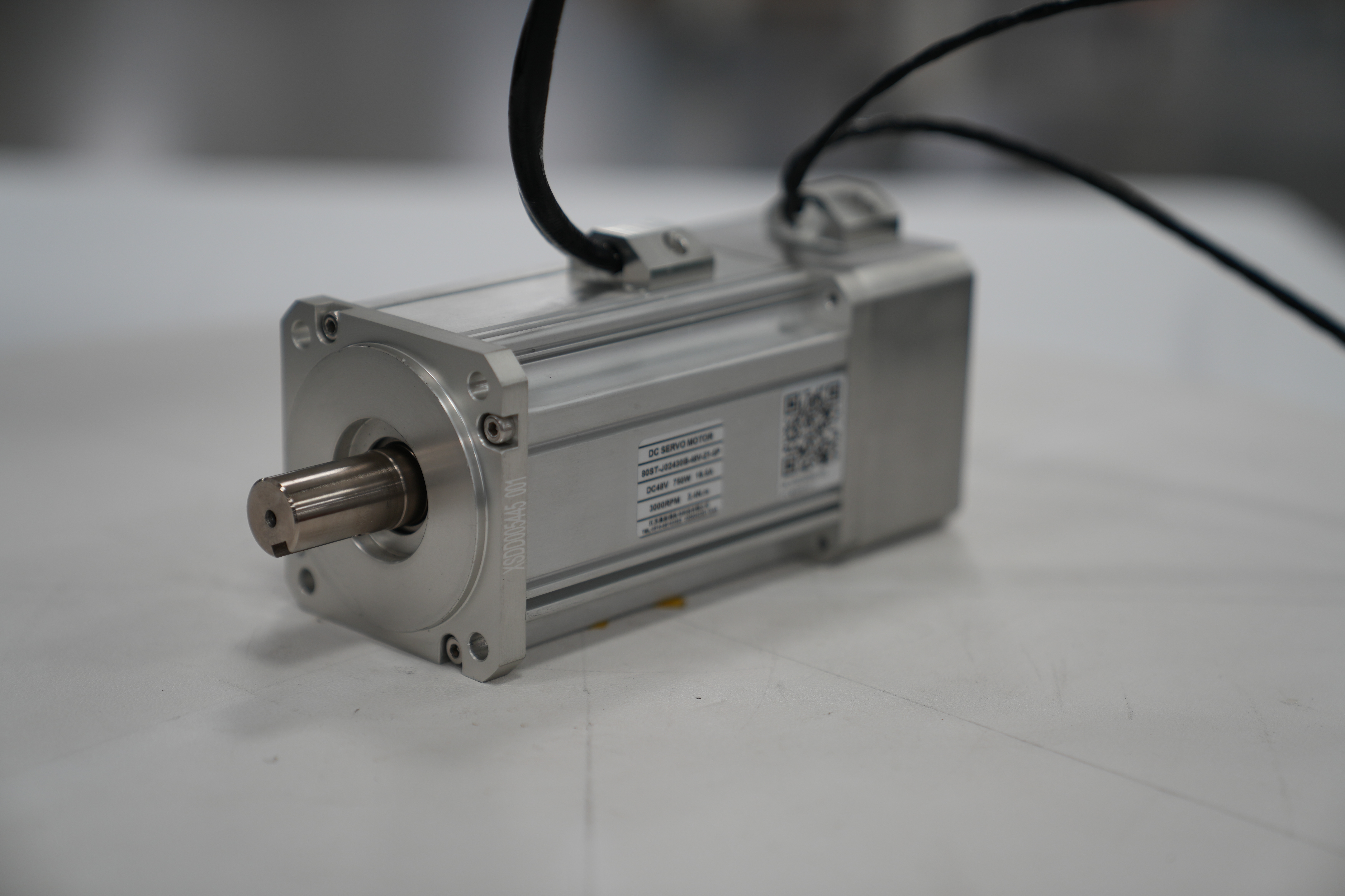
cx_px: 672
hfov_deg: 28.8
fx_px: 2615
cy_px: 448
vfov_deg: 19.5
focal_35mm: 70
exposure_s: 1/80
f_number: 2.8
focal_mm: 70
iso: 200
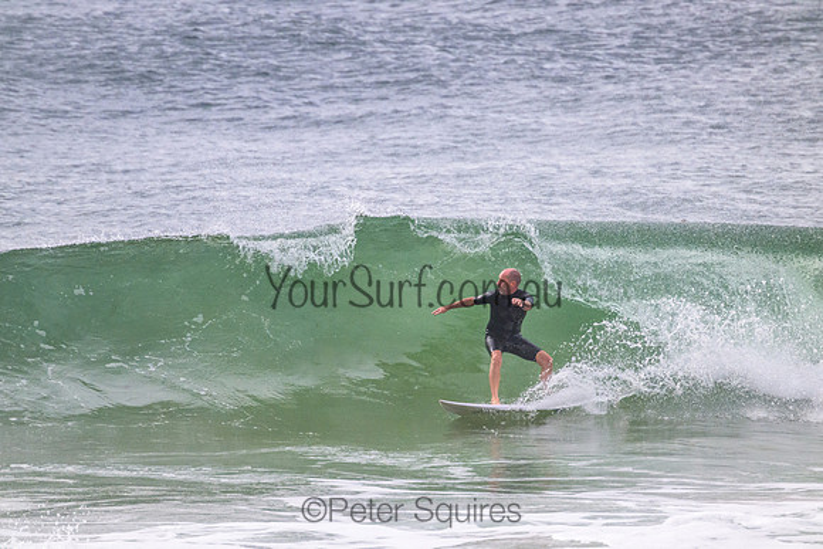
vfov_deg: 1.7
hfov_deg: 2.6
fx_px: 18292
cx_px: 412
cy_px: 274
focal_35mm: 800
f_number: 11
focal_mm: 800
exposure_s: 1/2000
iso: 3600
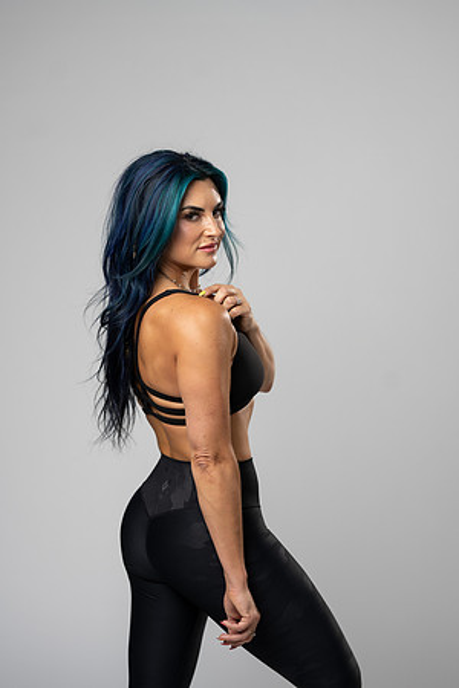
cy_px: 344
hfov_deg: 16.1
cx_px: 230
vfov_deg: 23.9
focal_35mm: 85
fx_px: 1625
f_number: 3.2
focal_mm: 85
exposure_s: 1/160
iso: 200
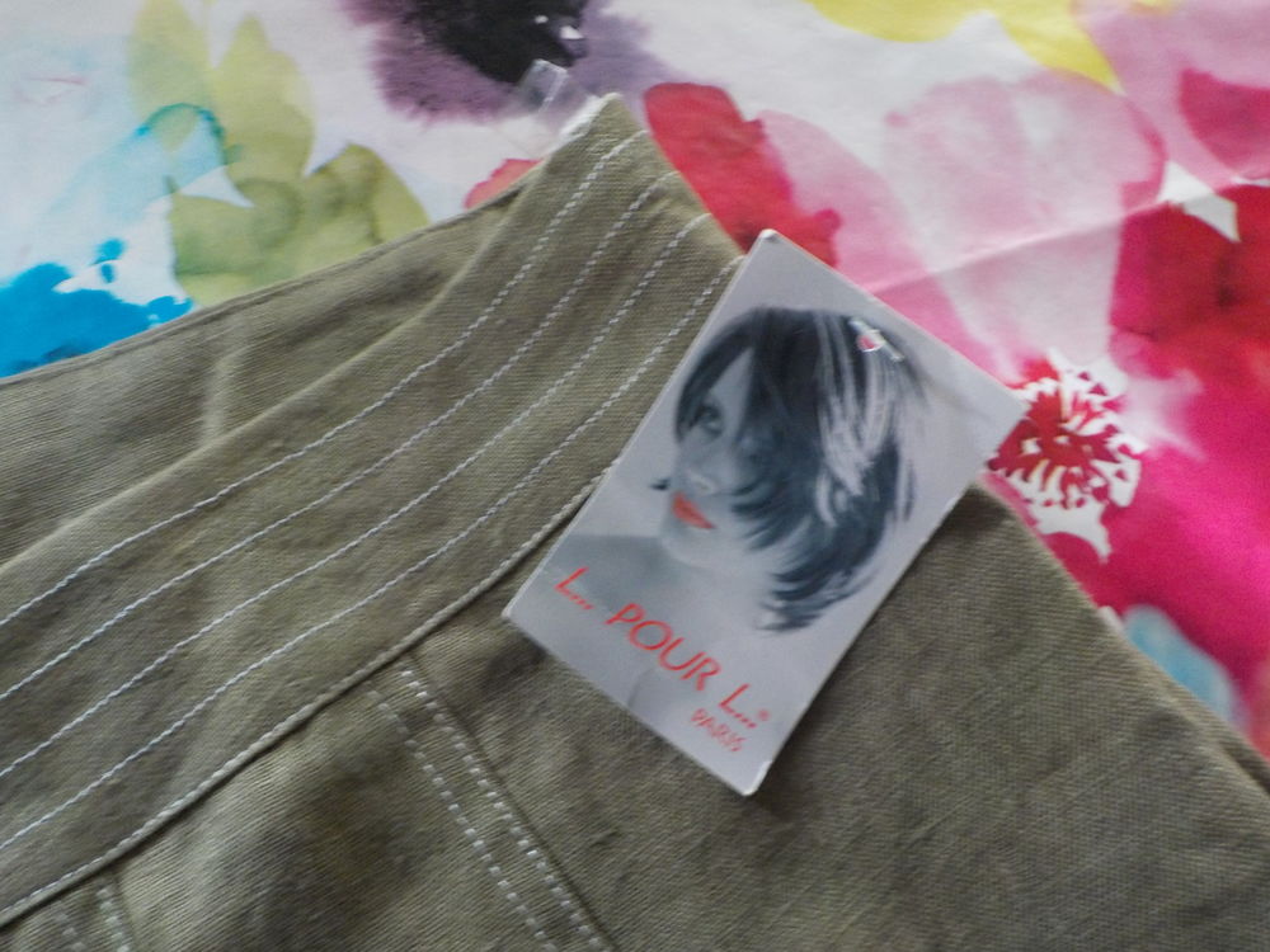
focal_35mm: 30
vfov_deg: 46.8
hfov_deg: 60.0
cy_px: 476
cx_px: 635
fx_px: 1101
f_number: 3.3
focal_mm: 4.1
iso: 400
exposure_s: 1/30
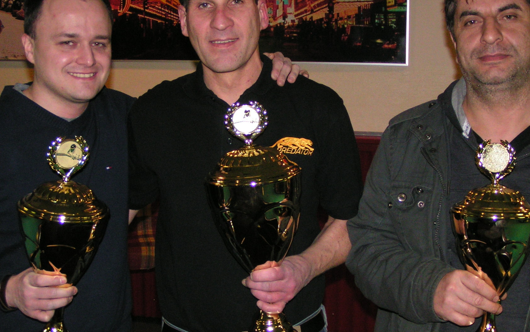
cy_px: 161
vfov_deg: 22.4
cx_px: 287
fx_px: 838
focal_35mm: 58
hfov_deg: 35.1
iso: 200
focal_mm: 6.9
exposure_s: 1/50
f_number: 2.8
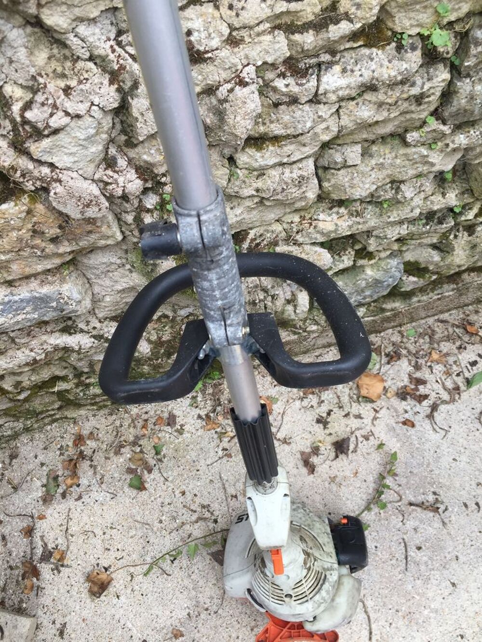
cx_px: 241
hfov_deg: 48.2
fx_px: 538
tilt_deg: -67.6
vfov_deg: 61.7
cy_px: 321
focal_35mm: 29
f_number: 2.2
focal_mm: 4.15
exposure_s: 1/291
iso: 32
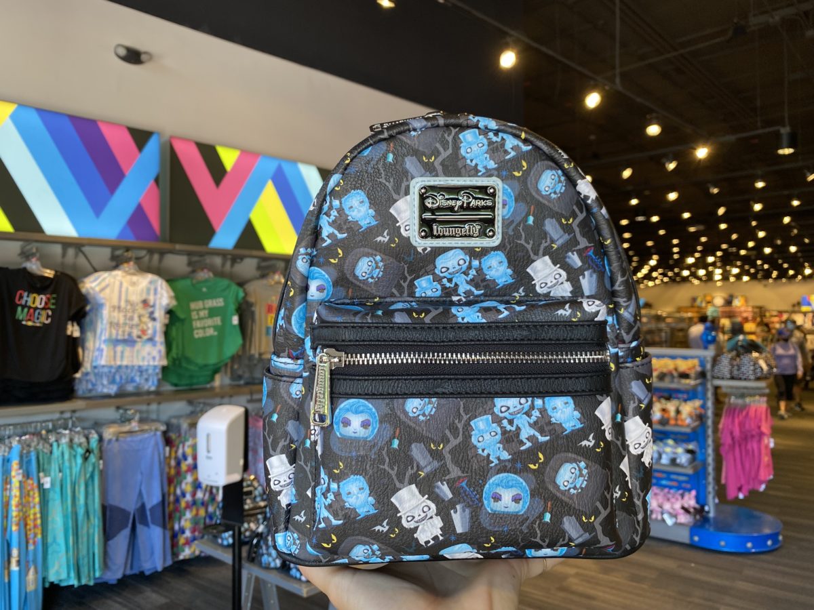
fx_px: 611
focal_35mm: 26
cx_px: 407
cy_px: 305
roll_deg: +0.1
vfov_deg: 53.1
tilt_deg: +1.8
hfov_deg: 67.3
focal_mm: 4.25
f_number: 1.8
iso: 100
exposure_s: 1/120
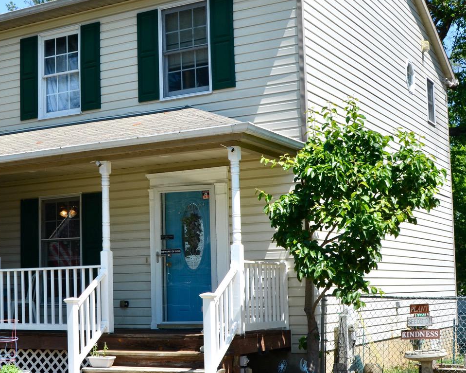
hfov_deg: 31.1
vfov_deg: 25.4
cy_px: 209
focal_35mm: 60
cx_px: 141
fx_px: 827
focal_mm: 20
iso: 125
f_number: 8
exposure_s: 1/250
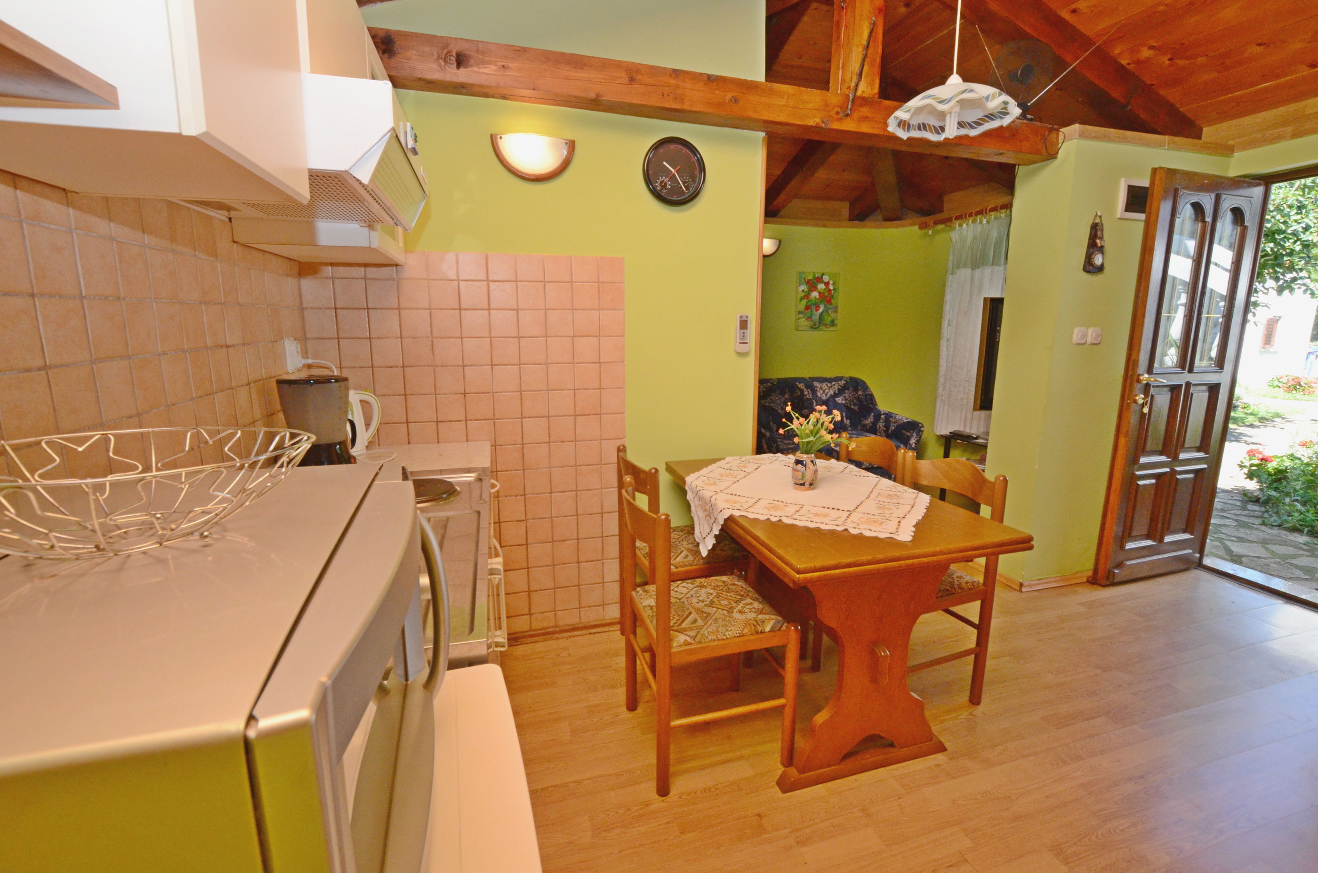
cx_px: 659
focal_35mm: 15
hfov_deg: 100.5
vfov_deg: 77.1
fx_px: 548
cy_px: 436
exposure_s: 1/160
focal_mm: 10
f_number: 9
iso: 1600
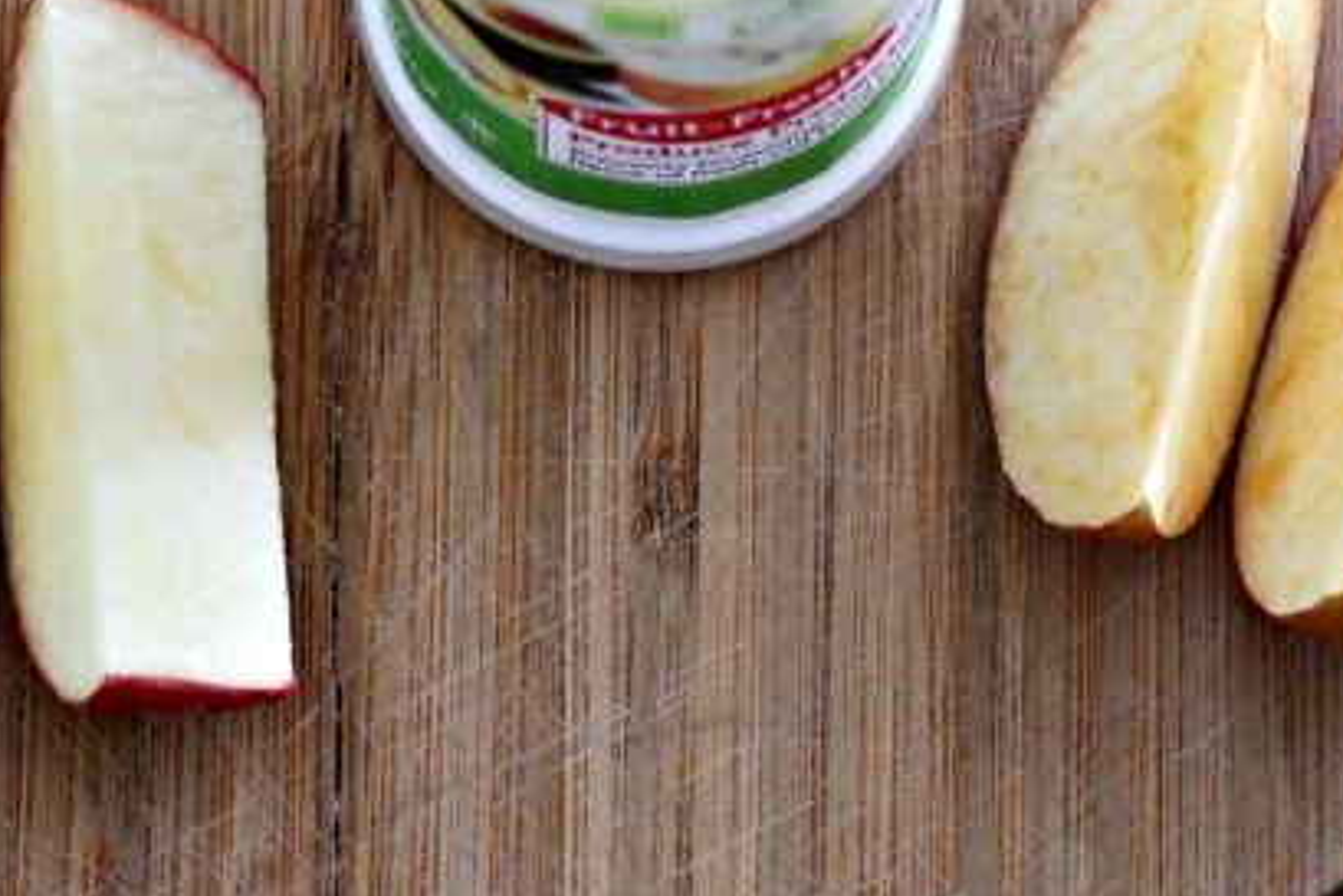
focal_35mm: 220
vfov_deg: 6.2
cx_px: 683
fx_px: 8210
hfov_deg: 9.4
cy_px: 932
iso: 3200
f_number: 2.8
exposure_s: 1/125
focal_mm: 50
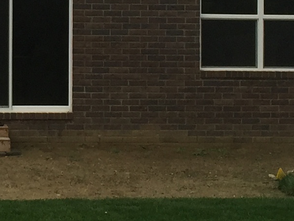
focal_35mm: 157
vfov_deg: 9.4
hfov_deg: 12.4
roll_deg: -0.8
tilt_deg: +0.7
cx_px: 2
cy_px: 45
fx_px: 1333
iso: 32
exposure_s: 1/327
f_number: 2.2
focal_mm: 4.15
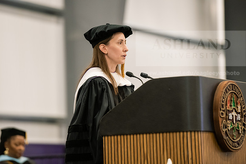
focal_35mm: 185
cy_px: 82
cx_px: 123
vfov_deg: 7.4
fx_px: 1264
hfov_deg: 11.1
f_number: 3.5
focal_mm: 185
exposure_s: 1/200
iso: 3200
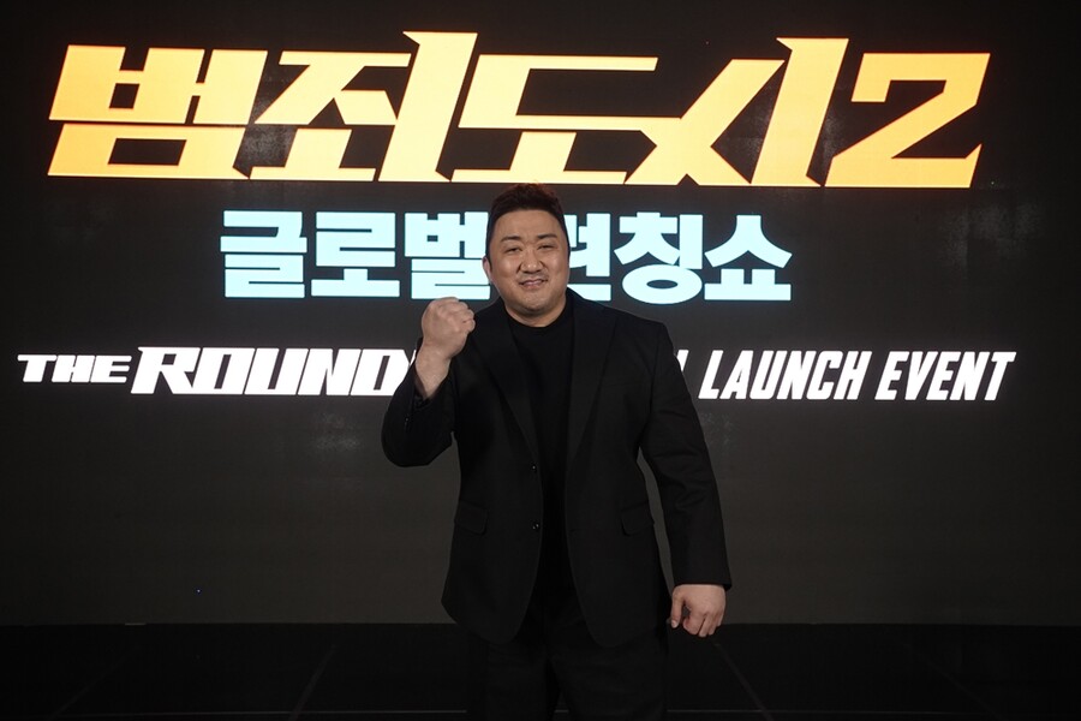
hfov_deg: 53.1
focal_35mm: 36
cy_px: 360
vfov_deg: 36.9
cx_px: 540
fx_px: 1081
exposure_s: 1/160
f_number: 5
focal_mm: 36
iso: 4000
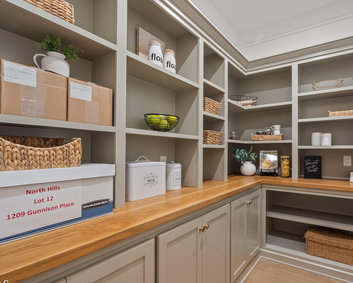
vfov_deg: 70.8
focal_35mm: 19
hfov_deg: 82.4
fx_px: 199
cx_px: 209
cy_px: 148
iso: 400
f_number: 8
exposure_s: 2
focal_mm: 16
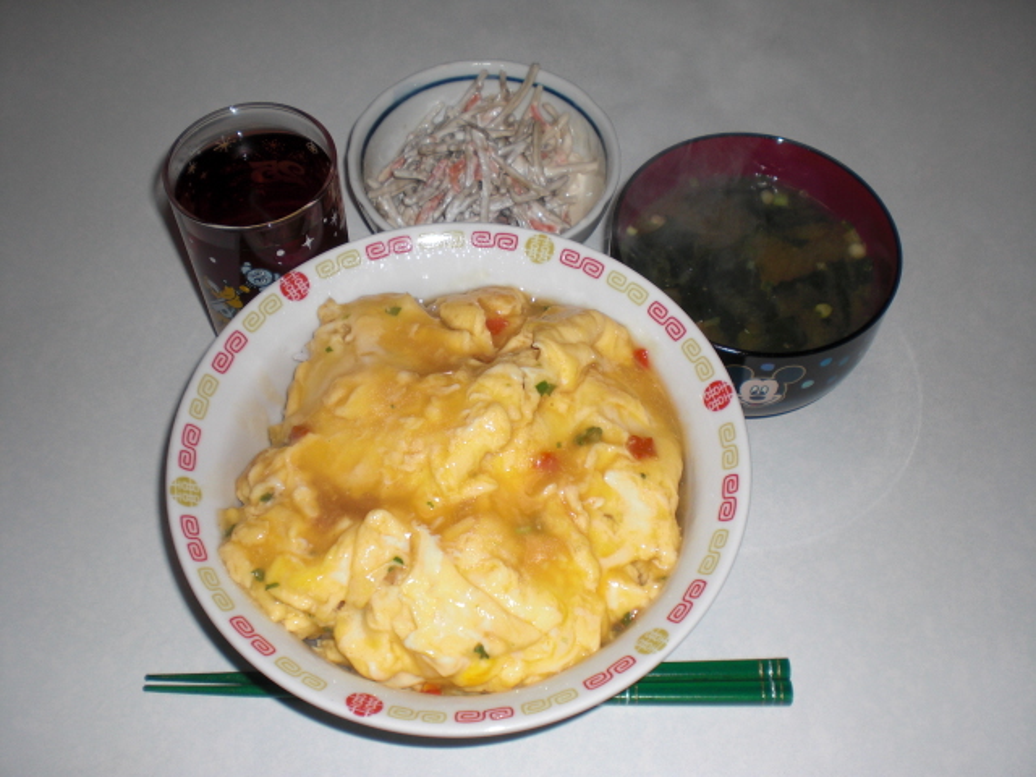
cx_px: 518
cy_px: 388
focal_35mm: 38
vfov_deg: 37.7
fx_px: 1137
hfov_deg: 49.0
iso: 64
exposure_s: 1/60
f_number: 3.1
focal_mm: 6.3
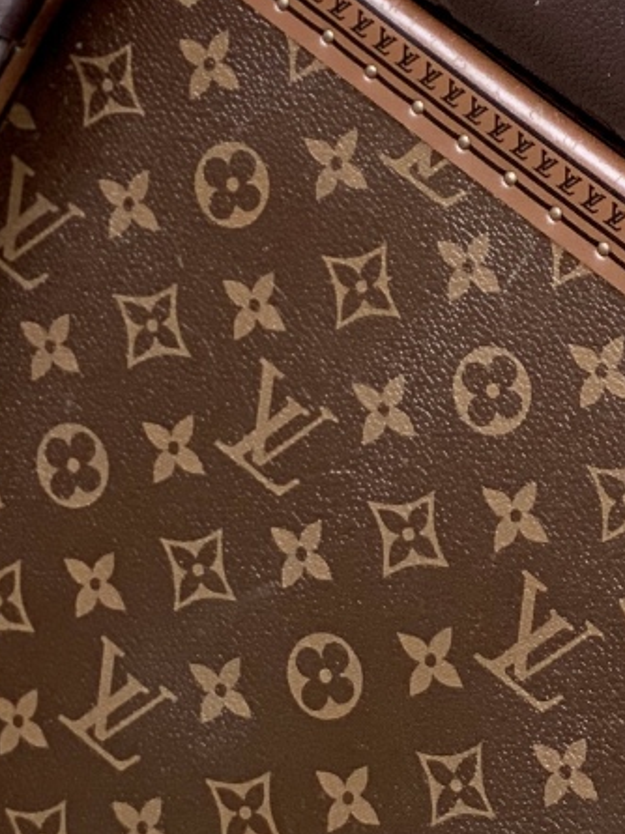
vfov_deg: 11.3
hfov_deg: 8.6
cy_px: -402
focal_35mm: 168
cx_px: 982
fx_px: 4048
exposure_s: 1/122
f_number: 2.4
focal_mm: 6
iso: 40
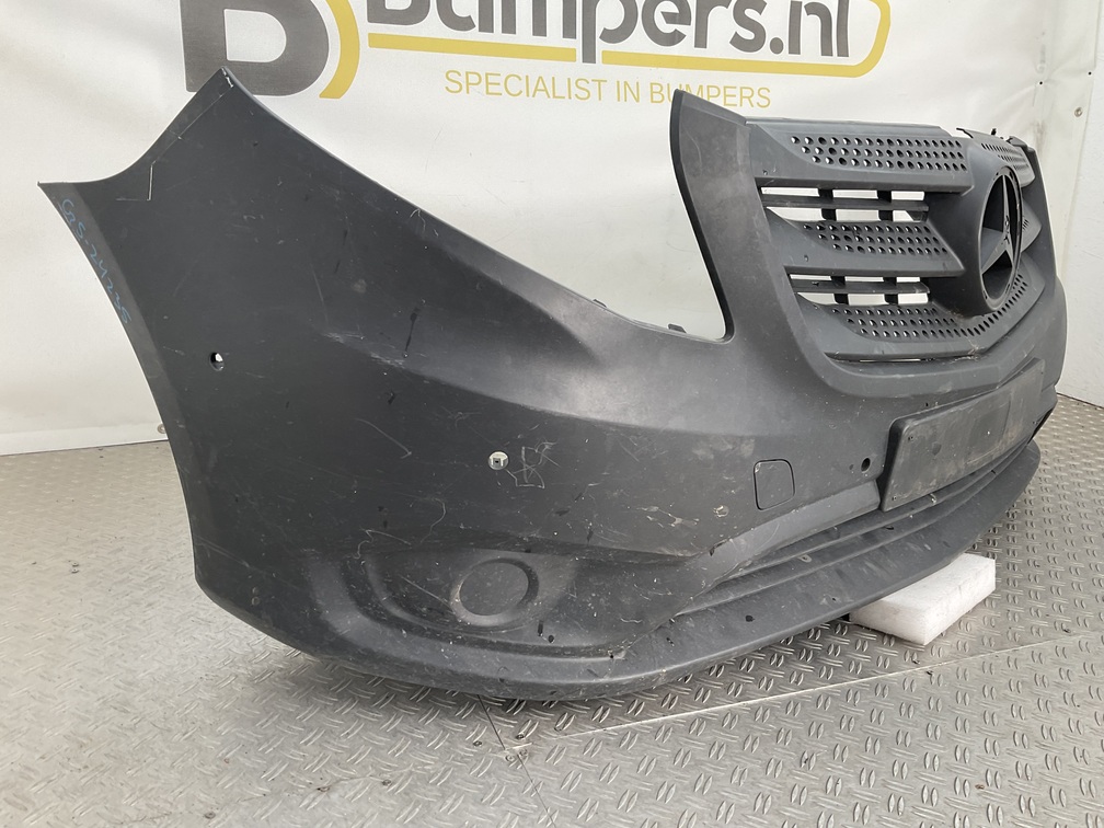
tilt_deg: -17.2
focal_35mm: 29
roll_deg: -3.7
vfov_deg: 48.2
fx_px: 925
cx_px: 552
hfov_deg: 61.7
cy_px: 414
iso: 32
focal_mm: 3
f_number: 1.8
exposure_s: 1/120
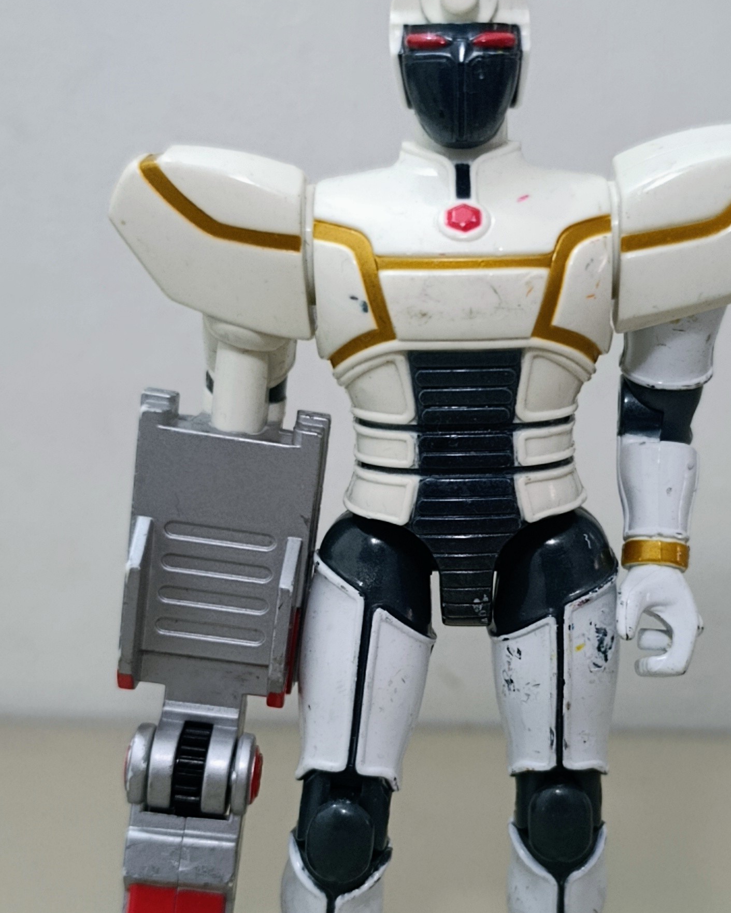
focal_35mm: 52
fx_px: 1406
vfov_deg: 35.7
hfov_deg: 29.0
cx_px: 448
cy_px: 593
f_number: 1.65
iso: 1352
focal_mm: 6.11
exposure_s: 1/50
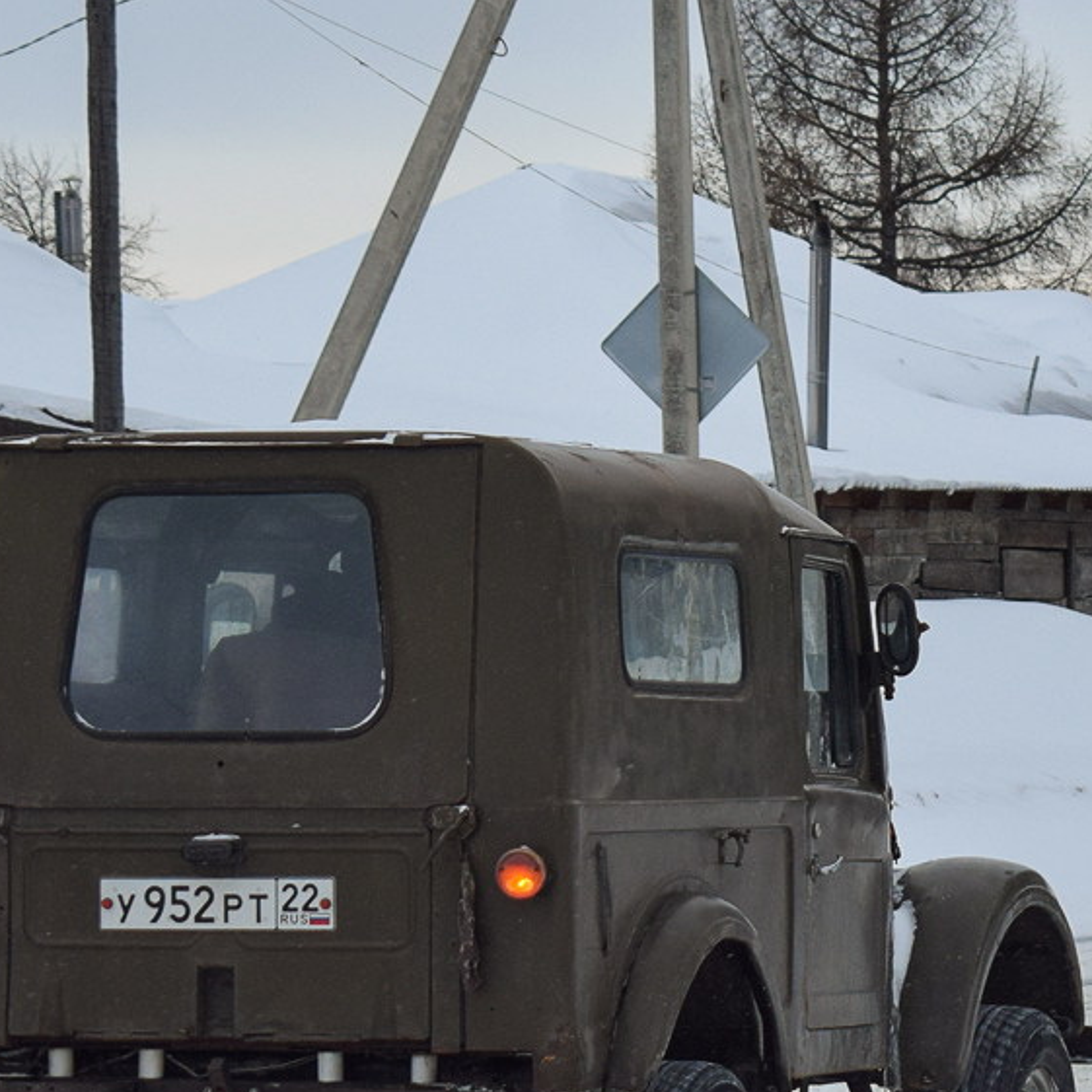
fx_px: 5350
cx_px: 491
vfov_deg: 11.6
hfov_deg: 11.7
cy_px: 761
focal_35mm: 150
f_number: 6.3
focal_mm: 55
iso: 400
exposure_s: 1/800
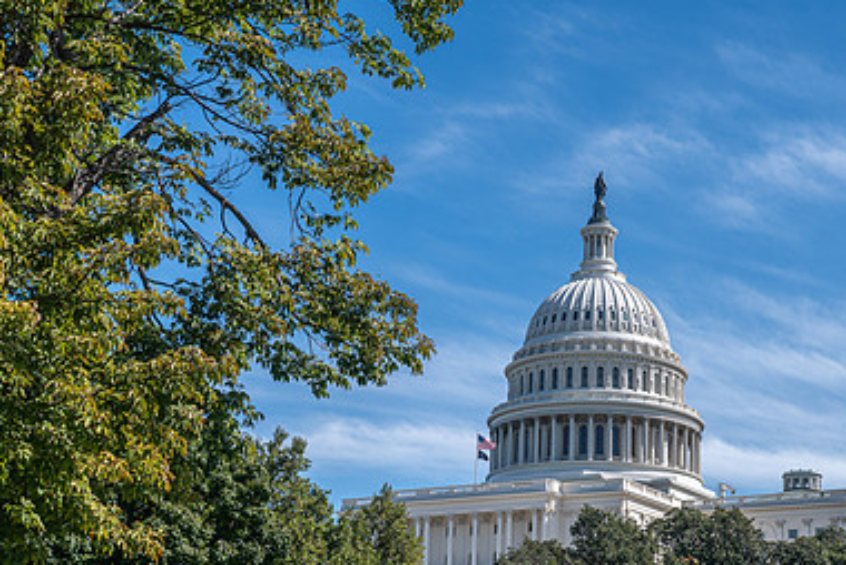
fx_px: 1435
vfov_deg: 22.2
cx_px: 603
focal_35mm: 61
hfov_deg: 32.4
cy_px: 390
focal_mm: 40
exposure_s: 1/200
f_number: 9
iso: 160
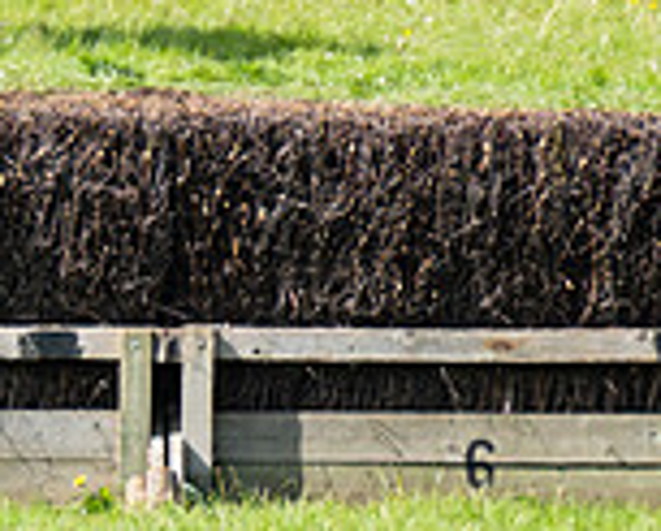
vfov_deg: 0.9
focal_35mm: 1737
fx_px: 34046
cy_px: 125
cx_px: -791
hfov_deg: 1.1
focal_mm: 280
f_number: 4
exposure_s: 1/1250
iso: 200
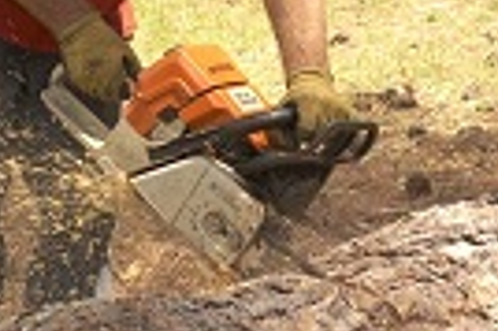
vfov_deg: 6.1
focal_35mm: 224
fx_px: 3095
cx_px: 238
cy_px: 71
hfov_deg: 9.2
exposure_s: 1/400
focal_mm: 50
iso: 400
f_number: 7.1
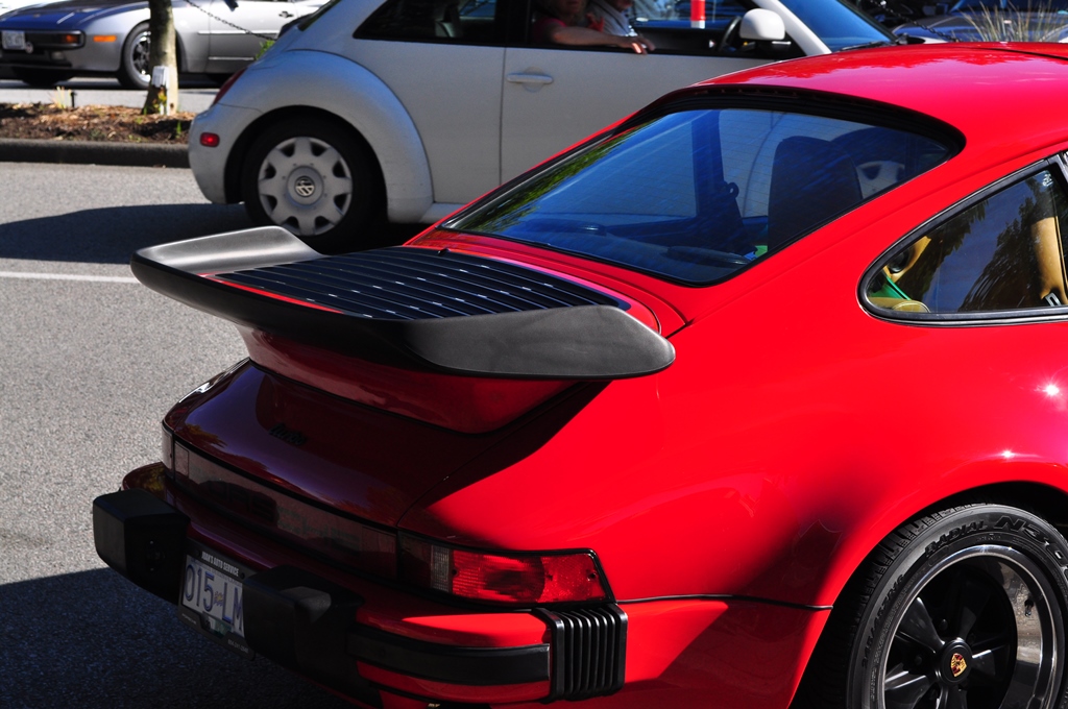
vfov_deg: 16.5
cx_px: 534
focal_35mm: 82
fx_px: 2444
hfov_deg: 24.6
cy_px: 354
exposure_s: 1/400
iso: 320
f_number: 10
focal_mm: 55
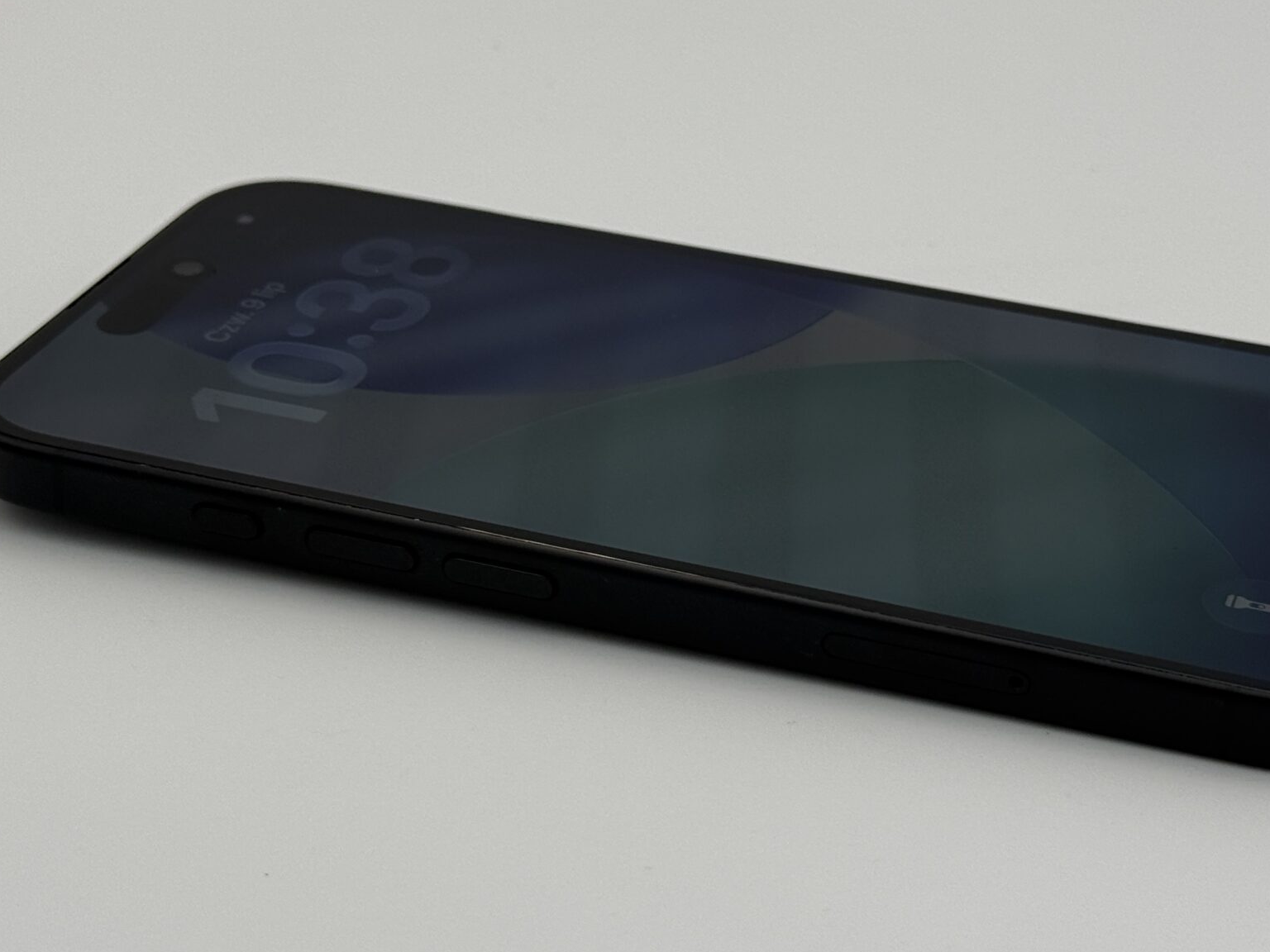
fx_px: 2935
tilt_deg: -24.5
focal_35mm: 80
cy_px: 323
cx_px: 716
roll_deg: -1.3
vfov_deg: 18.4
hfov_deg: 24.4
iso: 64
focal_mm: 6.76
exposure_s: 1/1116
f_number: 1.78
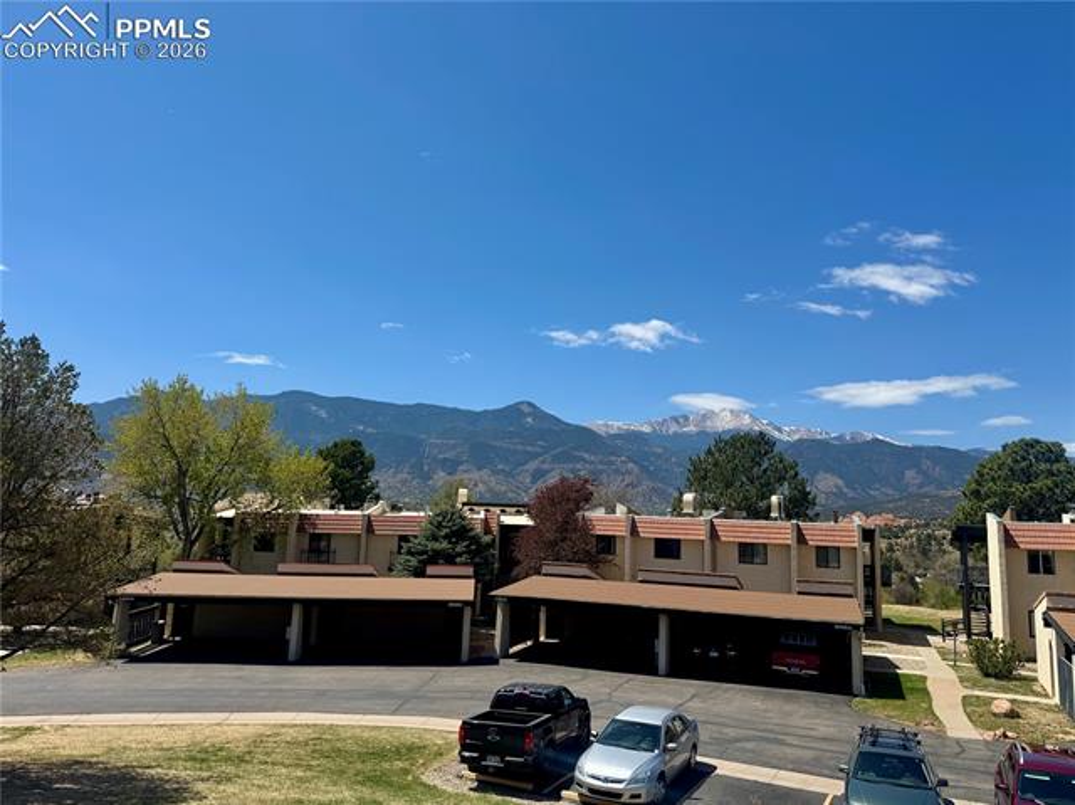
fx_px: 745
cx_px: 538
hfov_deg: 71.6
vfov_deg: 56.8
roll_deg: -2.1
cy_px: 402
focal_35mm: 24
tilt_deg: +8.1
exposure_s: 1/5348
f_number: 1.78
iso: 80
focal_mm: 6.76
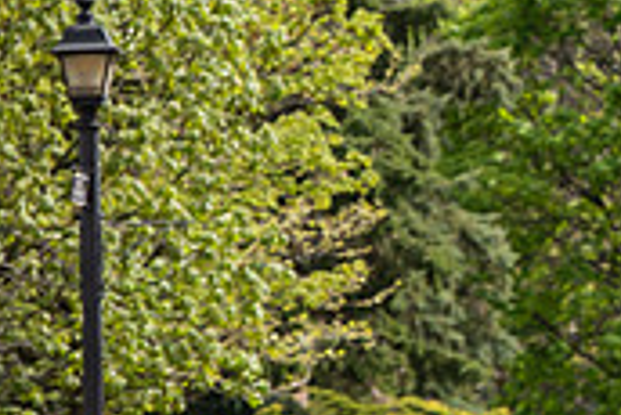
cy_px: -45
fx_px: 10497
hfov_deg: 3.4
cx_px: 841
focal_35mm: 608
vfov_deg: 2.3
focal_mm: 180
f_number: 4
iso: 160
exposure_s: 1/800
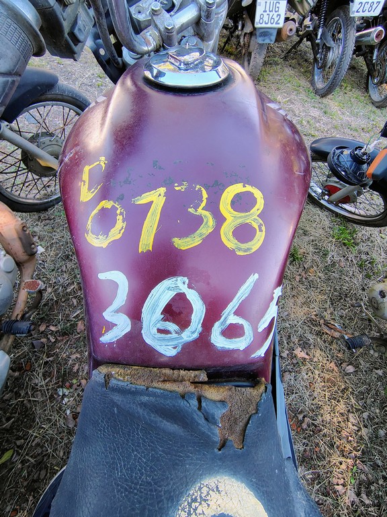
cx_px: 194
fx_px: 239
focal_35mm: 16
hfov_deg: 78.1
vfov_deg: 94.5
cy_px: 258
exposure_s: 1/120
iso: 203
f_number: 2.2
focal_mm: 2.13
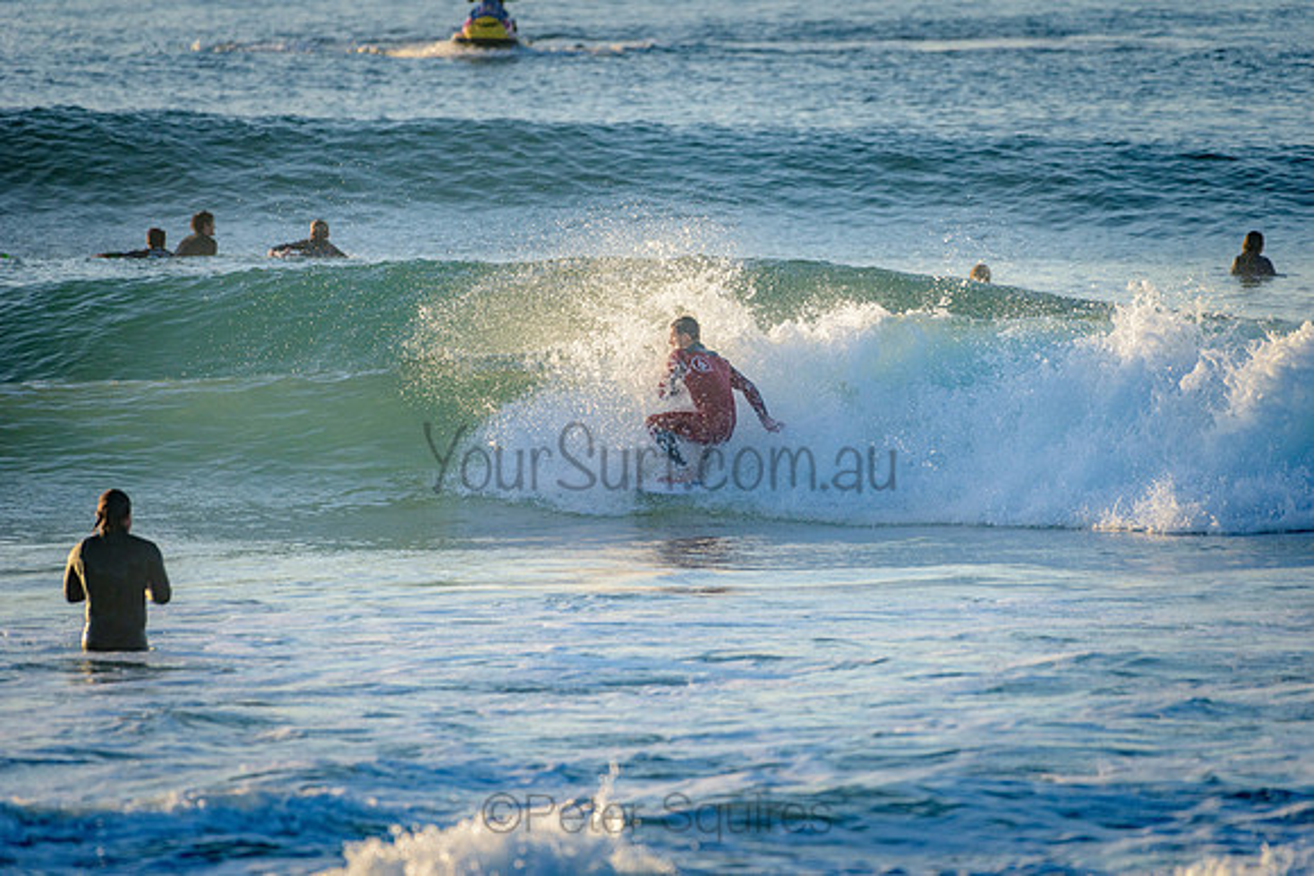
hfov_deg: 4.1
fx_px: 18253
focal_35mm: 500
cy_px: 438
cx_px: 657
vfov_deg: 2.8
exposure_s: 1/2000
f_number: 5.6
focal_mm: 500
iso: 450
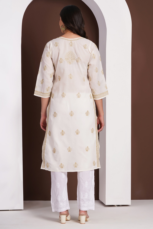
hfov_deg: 16.7
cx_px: 76
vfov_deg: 24.8
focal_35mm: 82
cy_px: 114
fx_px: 523
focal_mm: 82
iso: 250
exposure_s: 1/125
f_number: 10
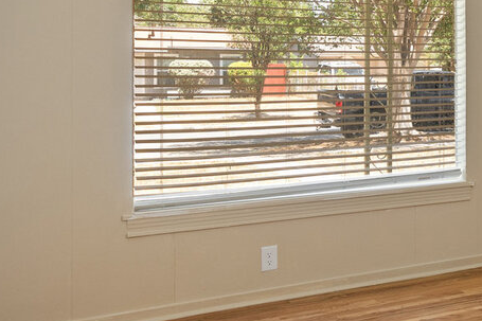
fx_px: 763
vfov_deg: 23.5
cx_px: 589
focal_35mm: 57
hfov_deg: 29.7
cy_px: 70
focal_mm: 16
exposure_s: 1/6
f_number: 7.1
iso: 320
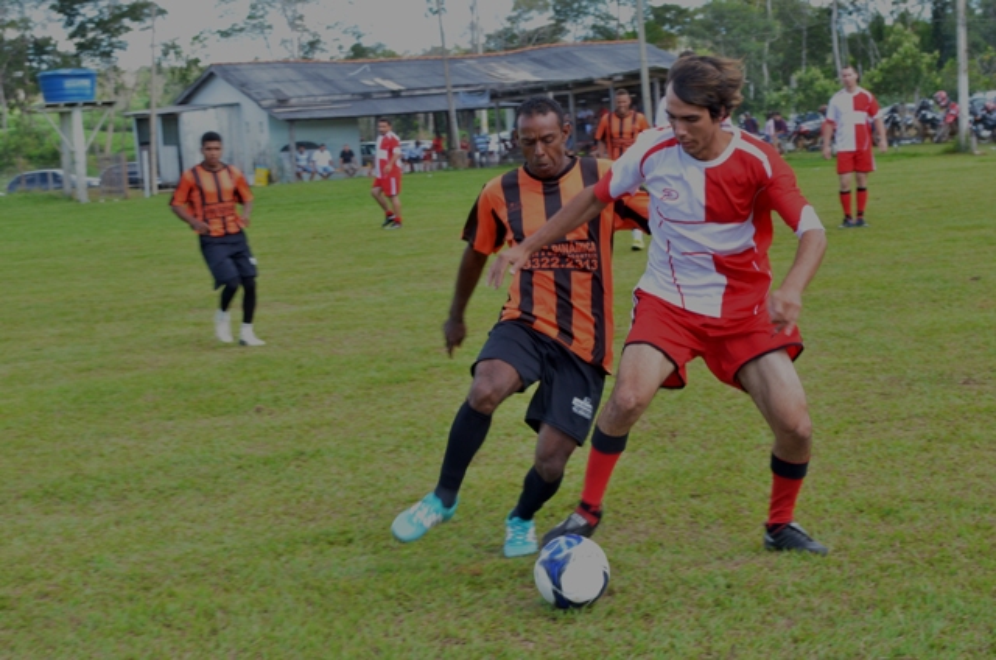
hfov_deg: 24.7
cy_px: 330
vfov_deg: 16.5
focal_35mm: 82
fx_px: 2278
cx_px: 498
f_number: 9
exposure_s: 1/200
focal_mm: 55
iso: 900
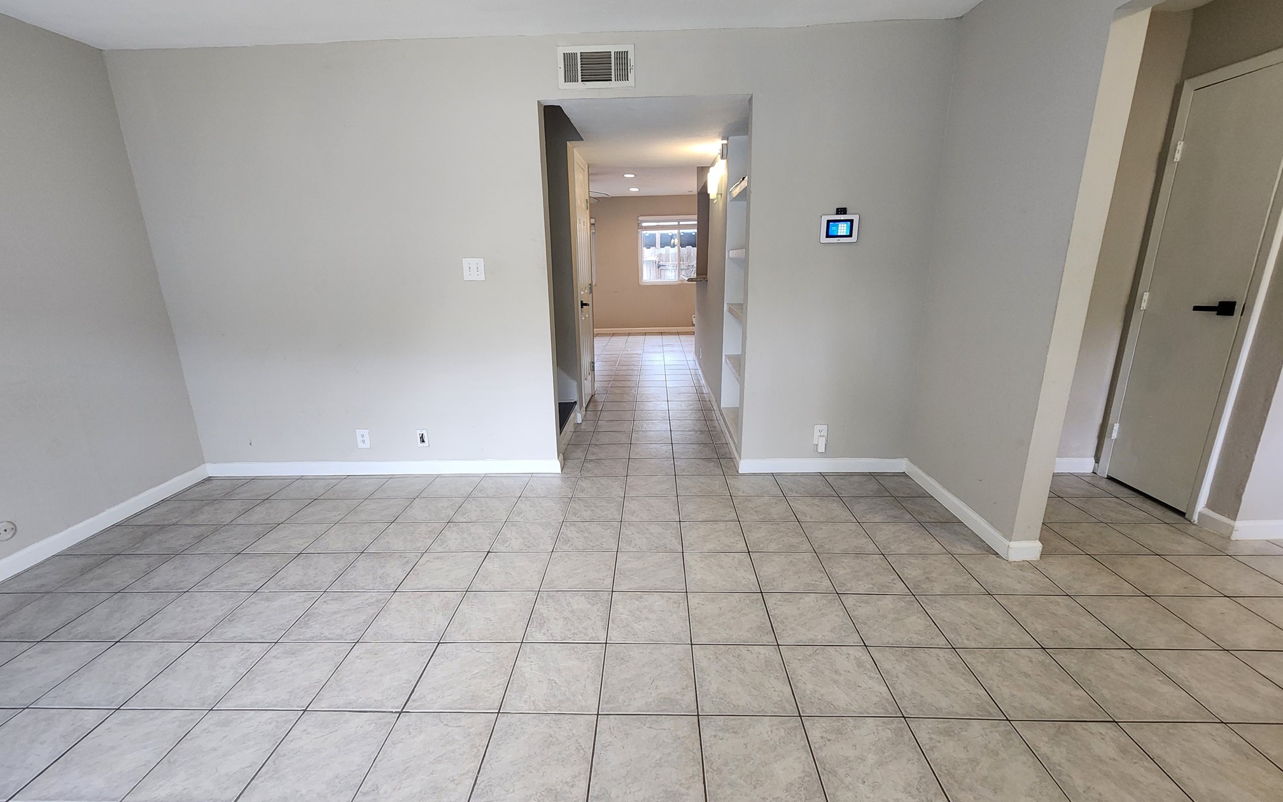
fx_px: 490
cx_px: 635
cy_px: 416
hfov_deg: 105.3
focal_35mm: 14
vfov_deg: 78.6
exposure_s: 1/60
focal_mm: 2.2
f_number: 2.2
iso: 250
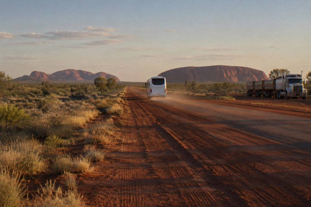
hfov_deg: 54.5
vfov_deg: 37.8
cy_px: 104
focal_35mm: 35
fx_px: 302
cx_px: 156
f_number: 5.6
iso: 320
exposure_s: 1/800
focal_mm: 35
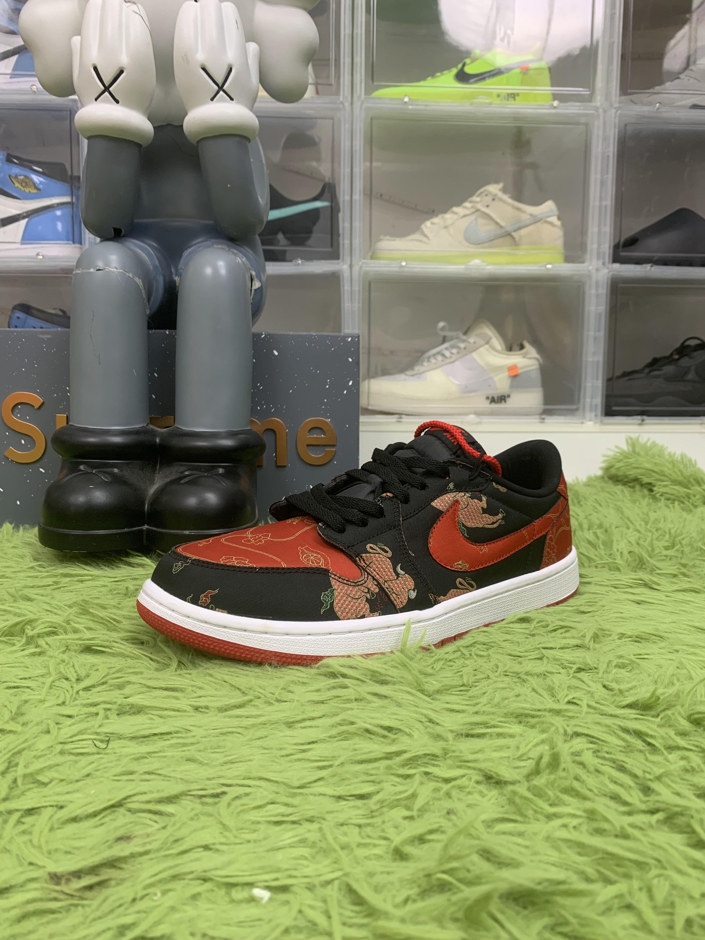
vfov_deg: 67.3
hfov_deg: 53.1
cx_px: 352
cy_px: 470
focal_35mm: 26
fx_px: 706
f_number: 1.8
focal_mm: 4.25
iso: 100
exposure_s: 1/60
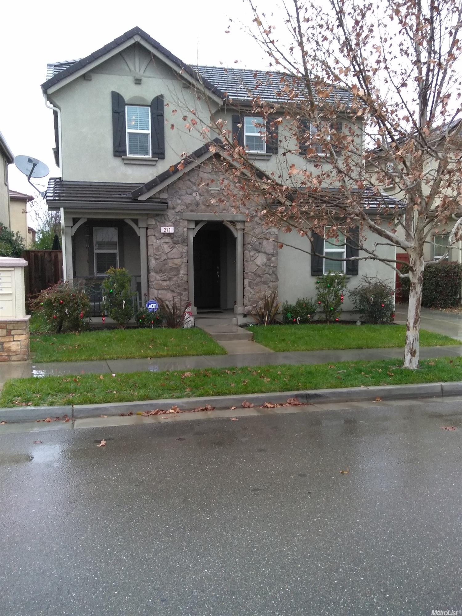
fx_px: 356
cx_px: 231
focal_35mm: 20
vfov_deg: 81.7
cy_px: 308
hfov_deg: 66.0
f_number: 2.2
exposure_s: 1/30
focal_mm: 3.46
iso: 155
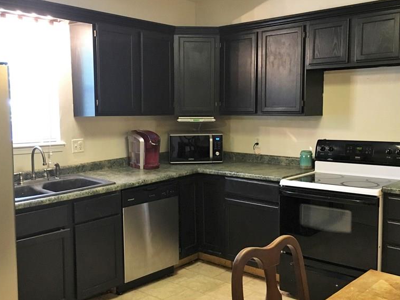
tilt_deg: -6.0
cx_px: 194
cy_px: 157
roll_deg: -0.1
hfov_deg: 47.9
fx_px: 451
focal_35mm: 39
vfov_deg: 36.8
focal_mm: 4.15
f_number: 2.2
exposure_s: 1/30
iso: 200
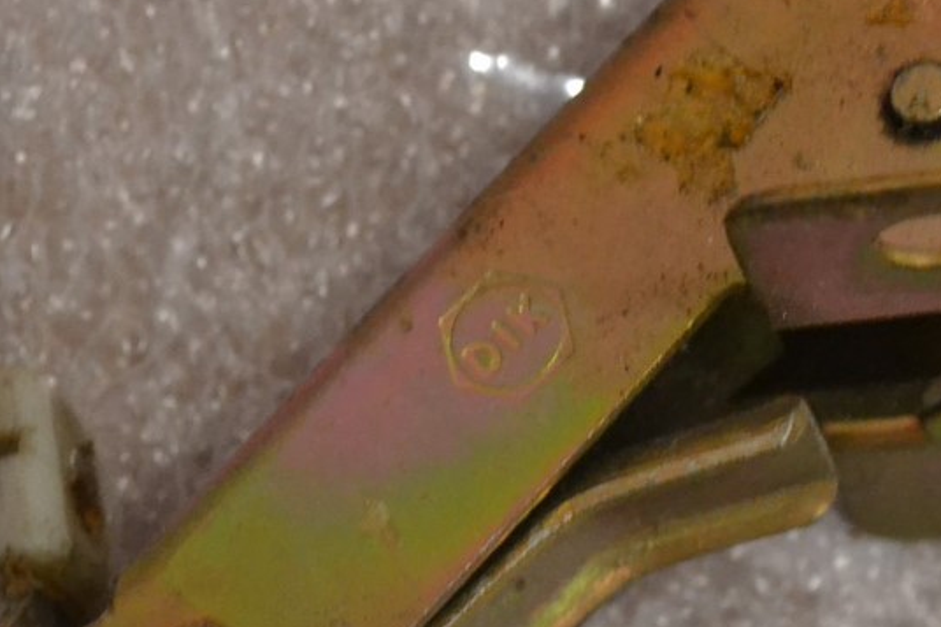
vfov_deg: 10.4
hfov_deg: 15.5
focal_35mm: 132
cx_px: 648
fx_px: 3456
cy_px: 360
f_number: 5
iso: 3200
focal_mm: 35
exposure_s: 1/30
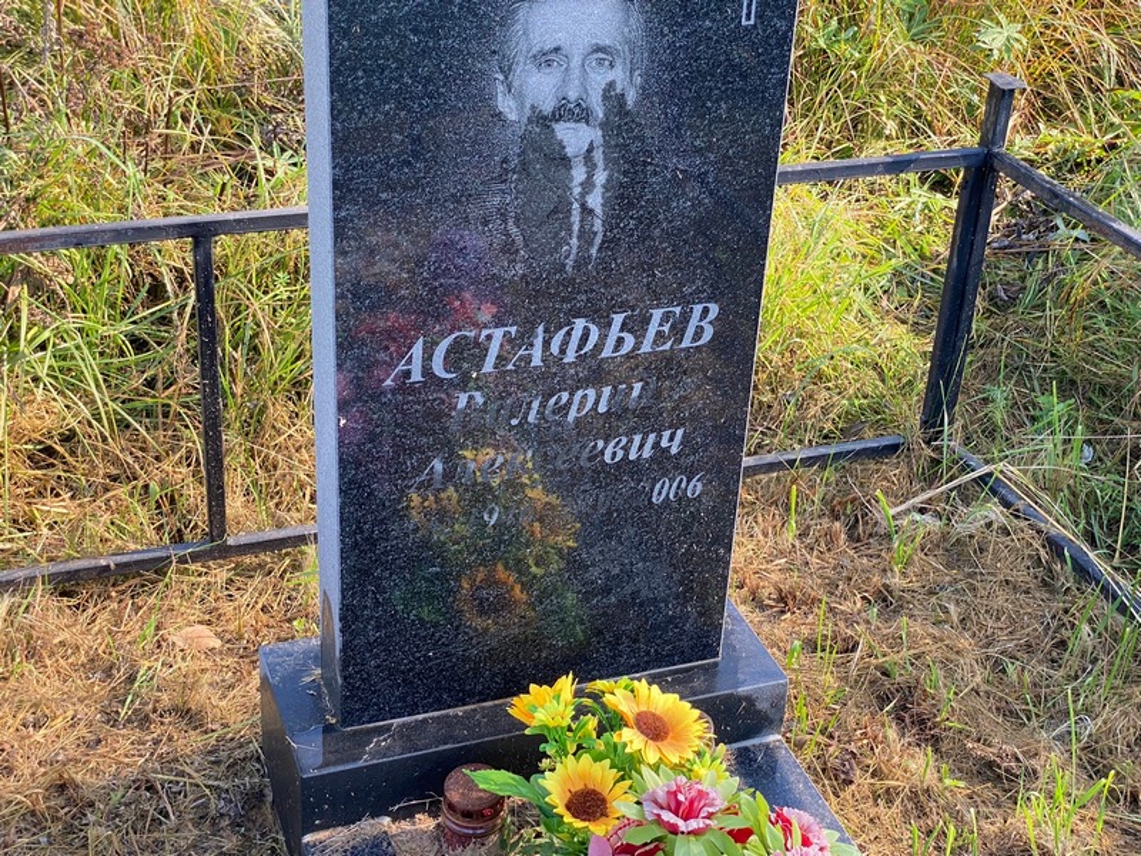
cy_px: 428
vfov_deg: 28.0
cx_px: 570
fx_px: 1714
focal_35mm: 52
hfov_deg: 36.8
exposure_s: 1/122
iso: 32
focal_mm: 6
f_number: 2
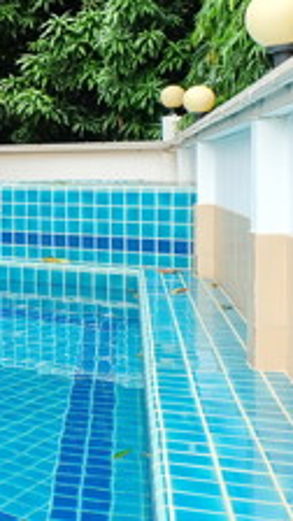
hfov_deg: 14.0
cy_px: 186
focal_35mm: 70
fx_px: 967
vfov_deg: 30.0
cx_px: -328
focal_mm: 16.7
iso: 400
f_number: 8
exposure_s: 1/210
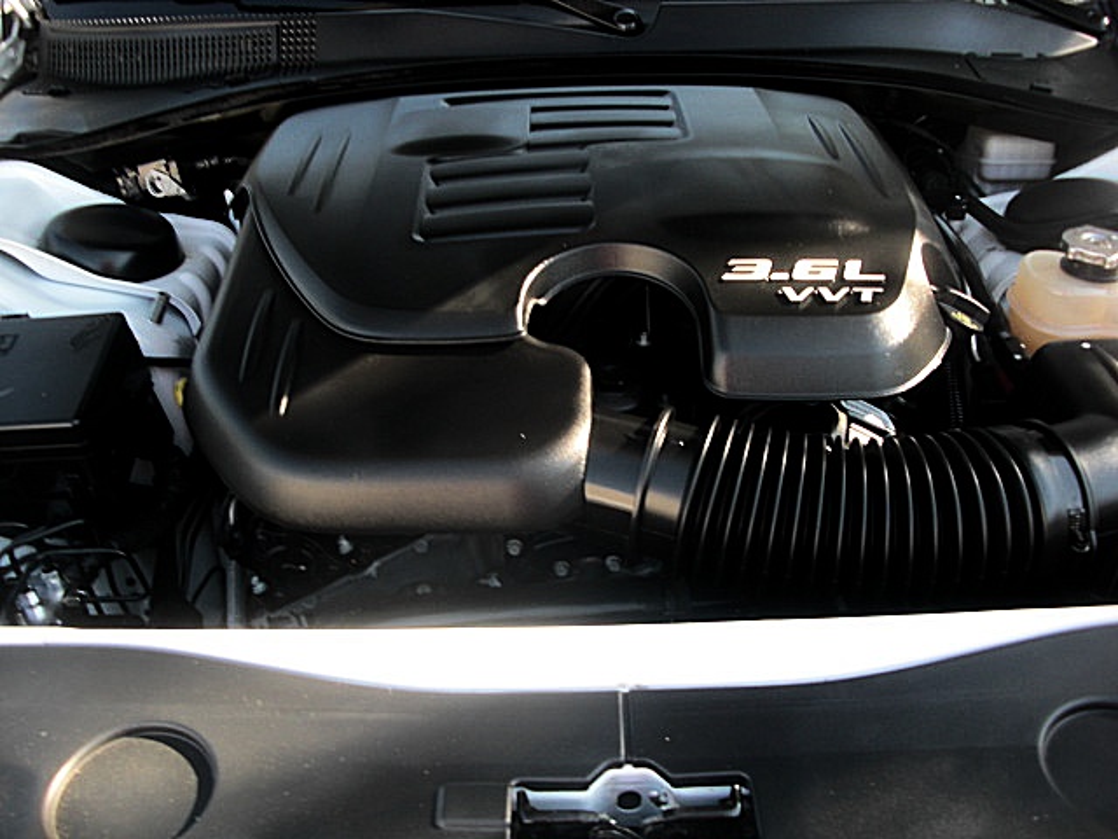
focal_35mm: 36
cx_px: 559
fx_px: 1163
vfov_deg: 39.7
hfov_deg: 51.4
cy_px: 420
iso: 50
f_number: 2.8
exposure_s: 1/60
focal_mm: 6.3
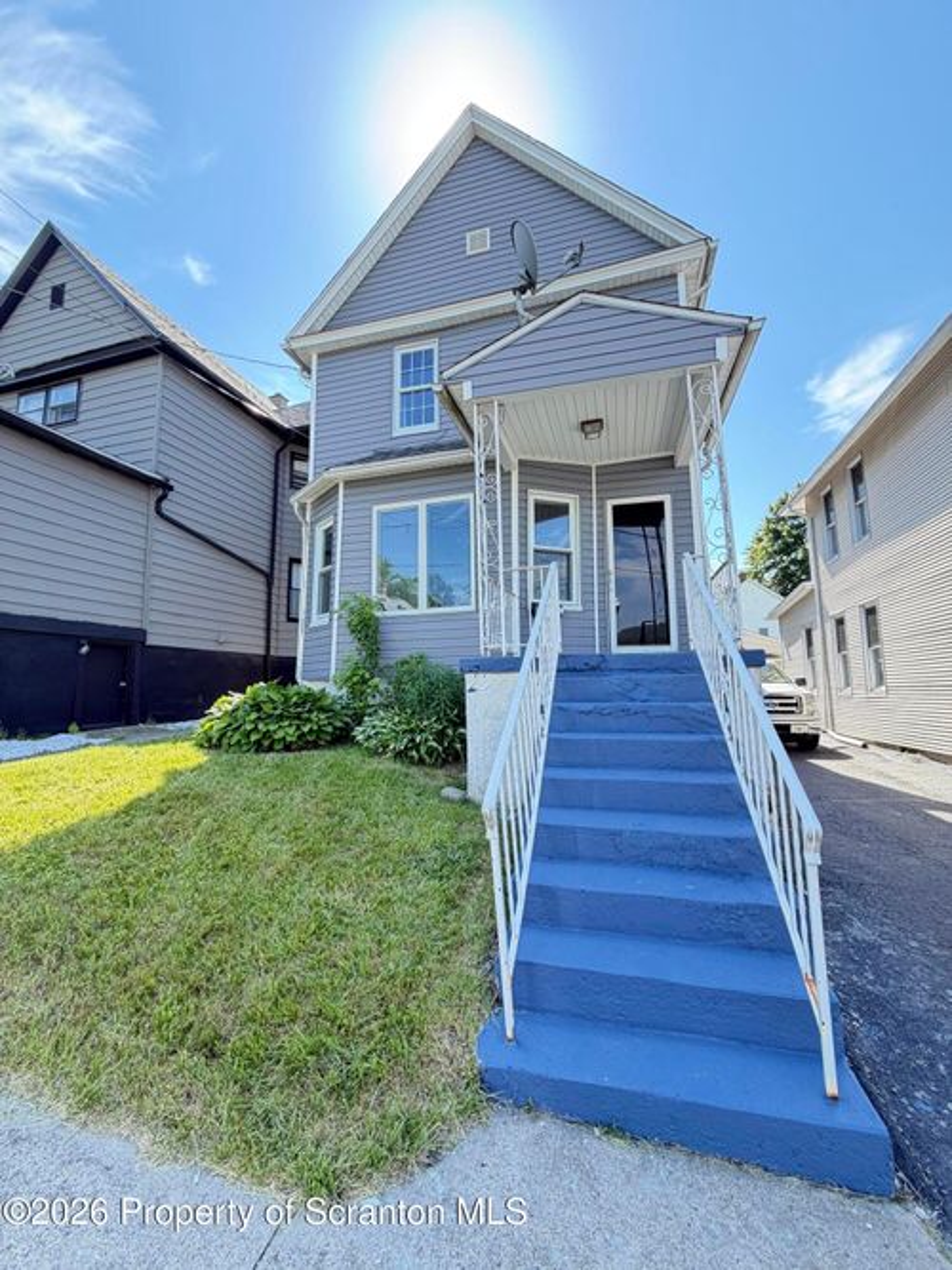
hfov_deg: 85.7
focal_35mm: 14
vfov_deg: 102.1
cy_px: 635
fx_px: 514
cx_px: 476
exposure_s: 1/121
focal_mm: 2.22
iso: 64
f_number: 2.2
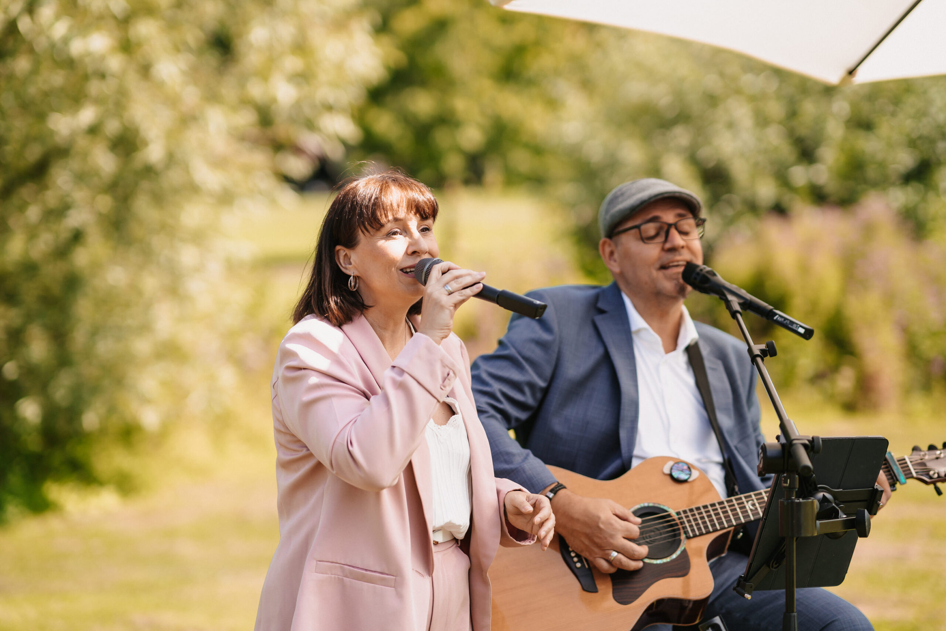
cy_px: 316
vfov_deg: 16.1
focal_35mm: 85
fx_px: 2234
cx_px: 473
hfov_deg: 23.9
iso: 100
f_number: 1.8
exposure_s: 1/2500
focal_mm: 85
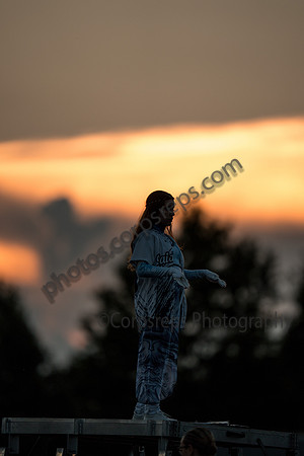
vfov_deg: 5.2
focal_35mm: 400
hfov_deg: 3.4
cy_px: 228
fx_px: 5066
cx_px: 152
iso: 320
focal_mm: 400
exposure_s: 1/4000
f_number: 2.8
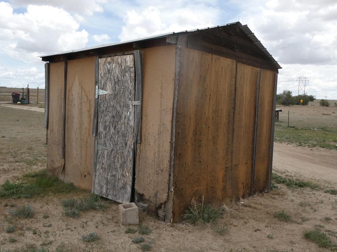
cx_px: 170
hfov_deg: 56.8
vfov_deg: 44.2
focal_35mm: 32
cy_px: 122
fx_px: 312
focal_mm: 4.3
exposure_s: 1/1000
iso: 80
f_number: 3.3
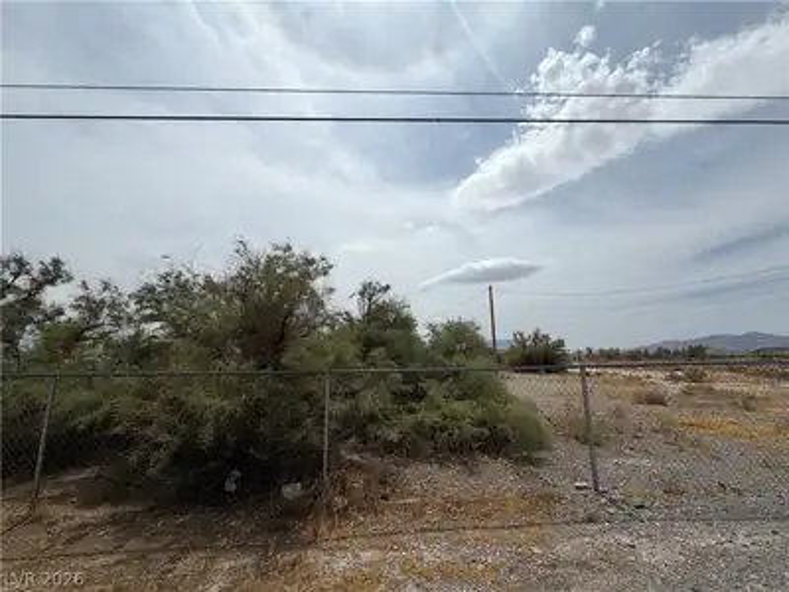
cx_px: 394
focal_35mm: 14
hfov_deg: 102.1
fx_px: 319
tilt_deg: +11.2
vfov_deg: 85.7
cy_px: 296
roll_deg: +0.7
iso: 20
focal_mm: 2.22
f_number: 2.2
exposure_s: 1/2841
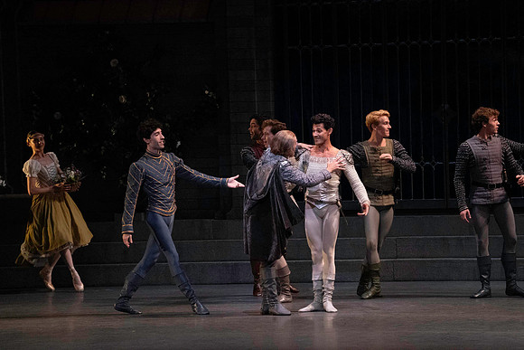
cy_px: 175
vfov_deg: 6.9
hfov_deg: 10.3
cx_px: 262
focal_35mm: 200
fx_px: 2912
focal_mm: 200
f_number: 13
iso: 16000
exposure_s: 1/400
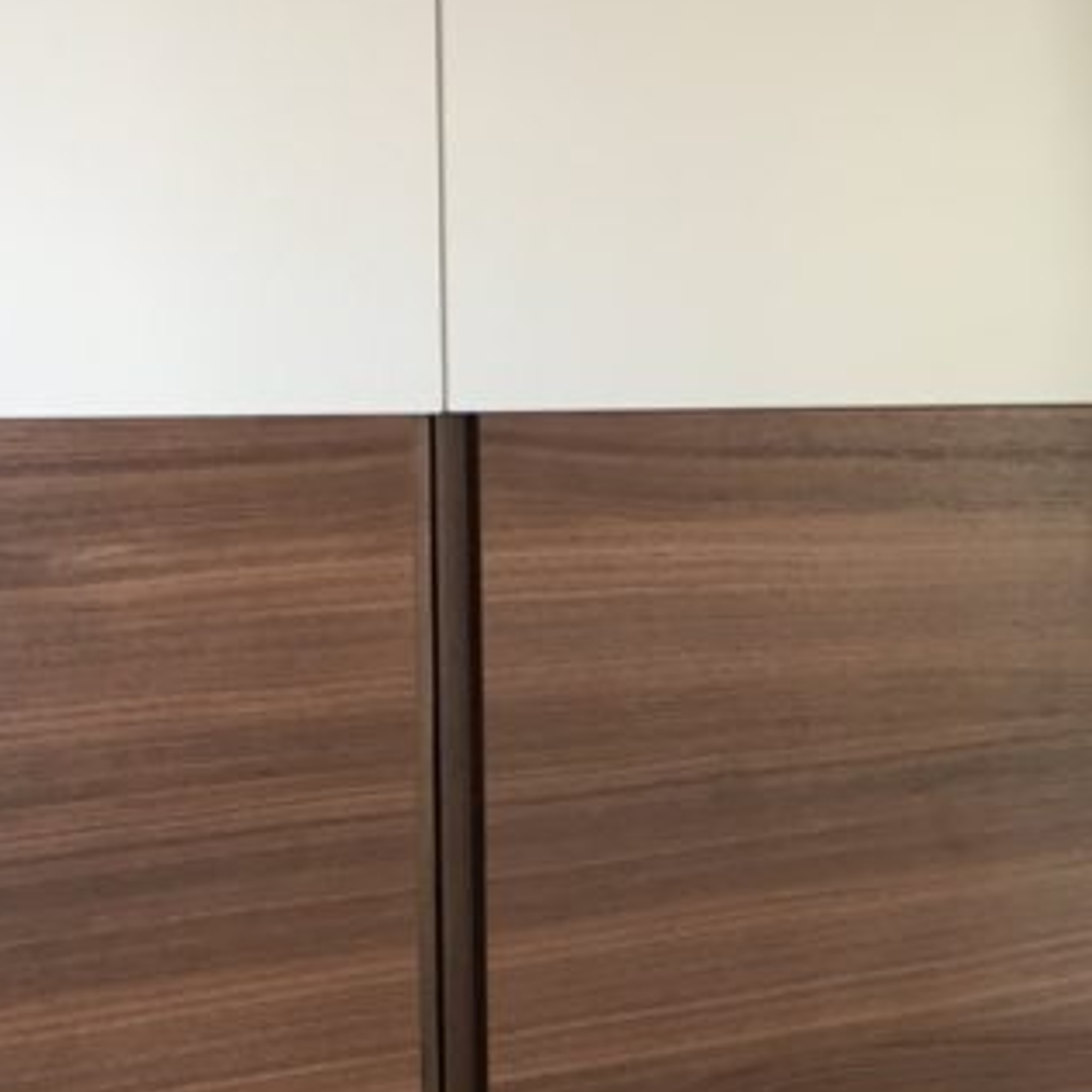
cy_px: 639
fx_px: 2962
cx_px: 791
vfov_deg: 20.9
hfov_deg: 20.8
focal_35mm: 83
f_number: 2.2
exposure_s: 1/33
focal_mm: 4.15
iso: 64
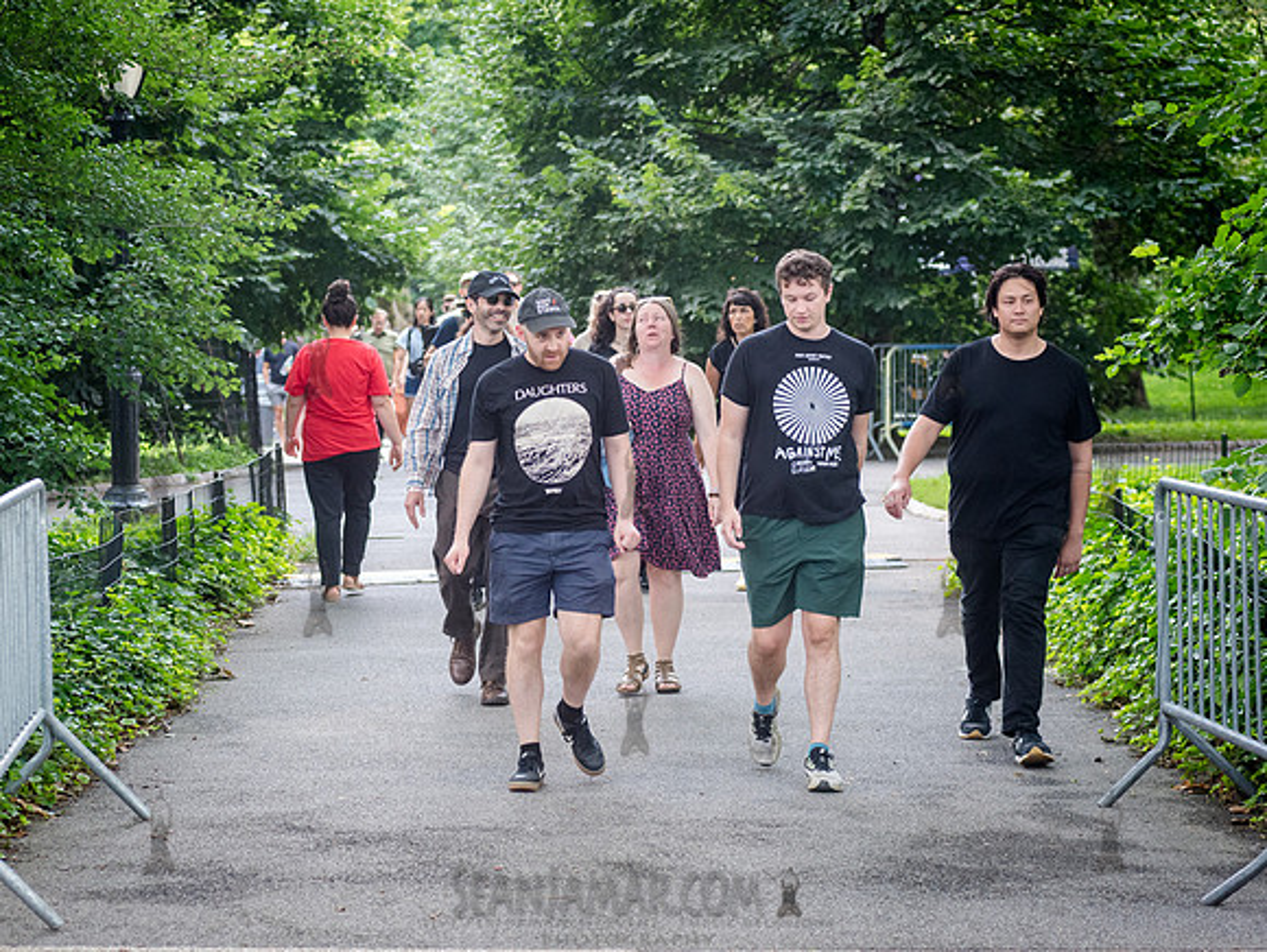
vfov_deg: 15.2
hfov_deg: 20.1
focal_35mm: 98
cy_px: 523
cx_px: 541
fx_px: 3579
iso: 2000
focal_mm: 80
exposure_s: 1/250
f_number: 4
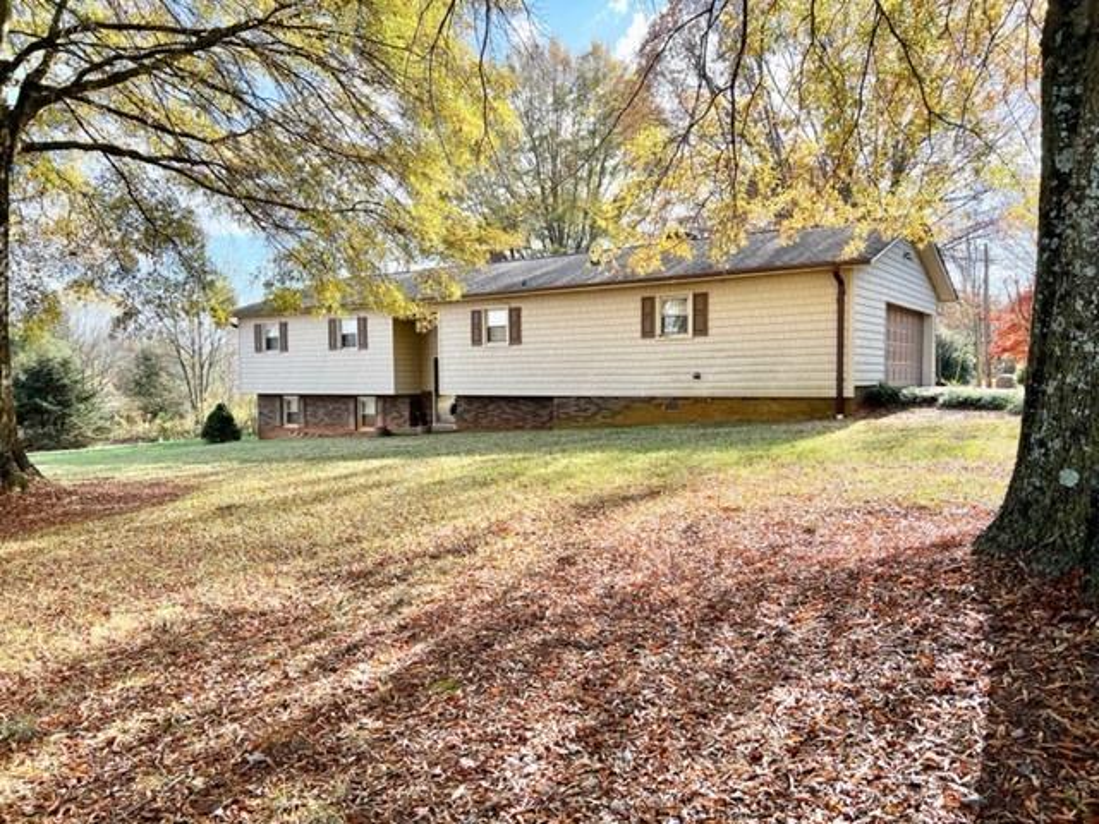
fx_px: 825
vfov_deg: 53.1
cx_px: 550
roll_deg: +0.5
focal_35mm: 26
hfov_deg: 67.3
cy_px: 412
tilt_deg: -3.2
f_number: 1.5
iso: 50
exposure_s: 1/1038
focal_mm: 5.7
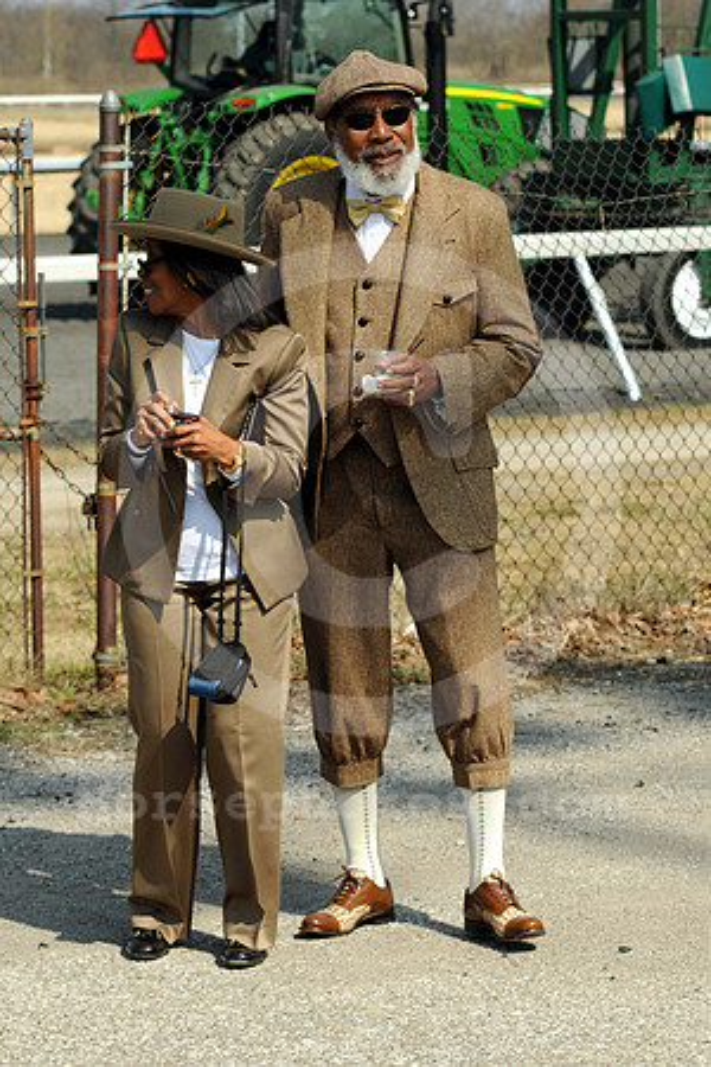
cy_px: 534
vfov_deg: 19.5
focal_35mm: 105
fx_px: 3110
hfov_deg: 13.0
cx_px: 356
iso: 200
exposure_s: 1/2000
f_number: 4.5
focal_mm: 70
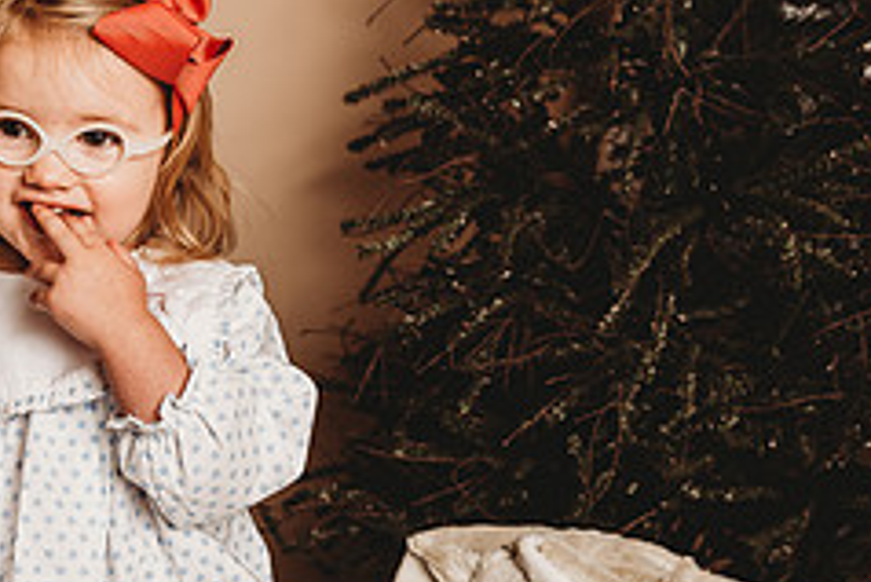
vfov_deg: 16.5
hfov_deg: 24.0
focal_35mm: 83
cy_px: 287
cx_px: 143
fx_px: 2009
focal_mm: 34
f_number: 4
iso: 100
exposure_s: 1/160
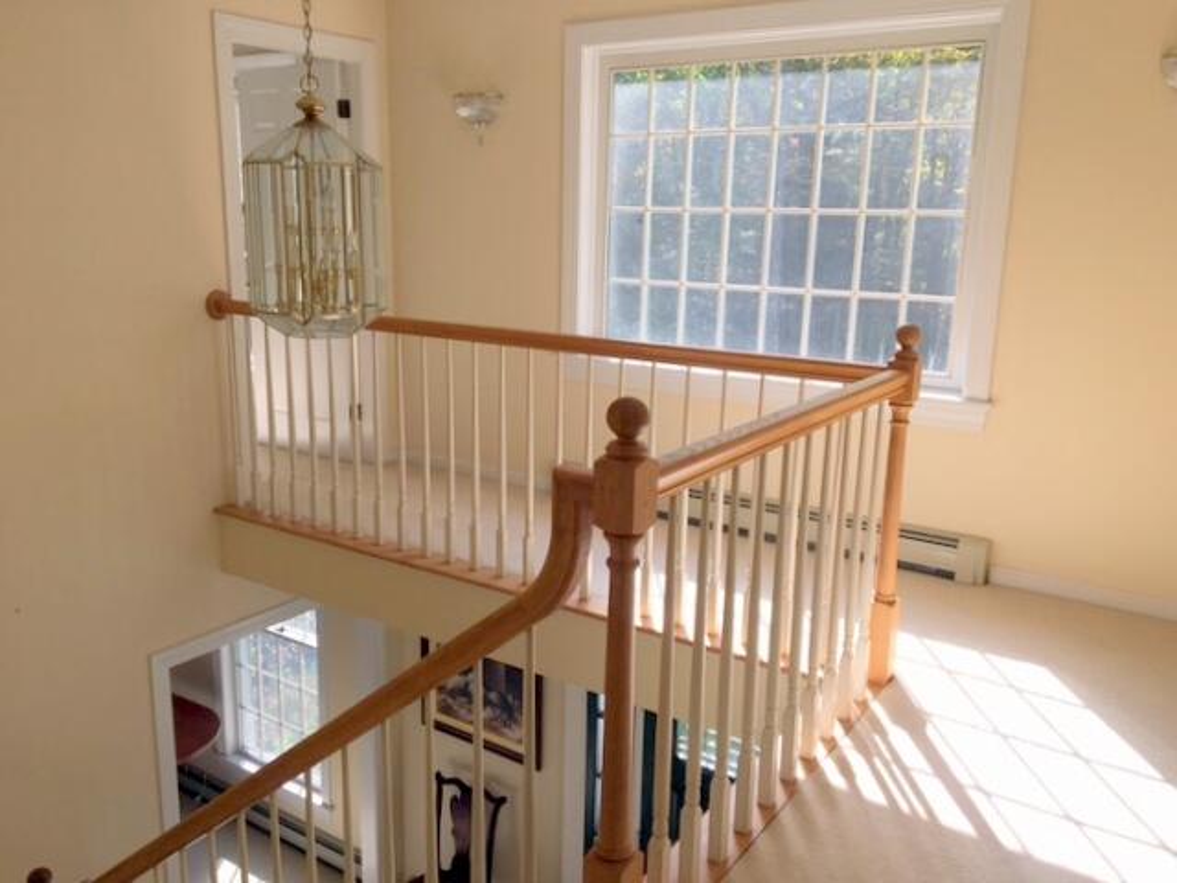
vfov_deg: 48.2
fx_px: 986
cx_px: 588
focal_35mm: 29
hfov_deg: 61.7
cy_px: 442
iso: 25
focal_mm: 4.15
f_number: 2.2
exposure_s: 1/303
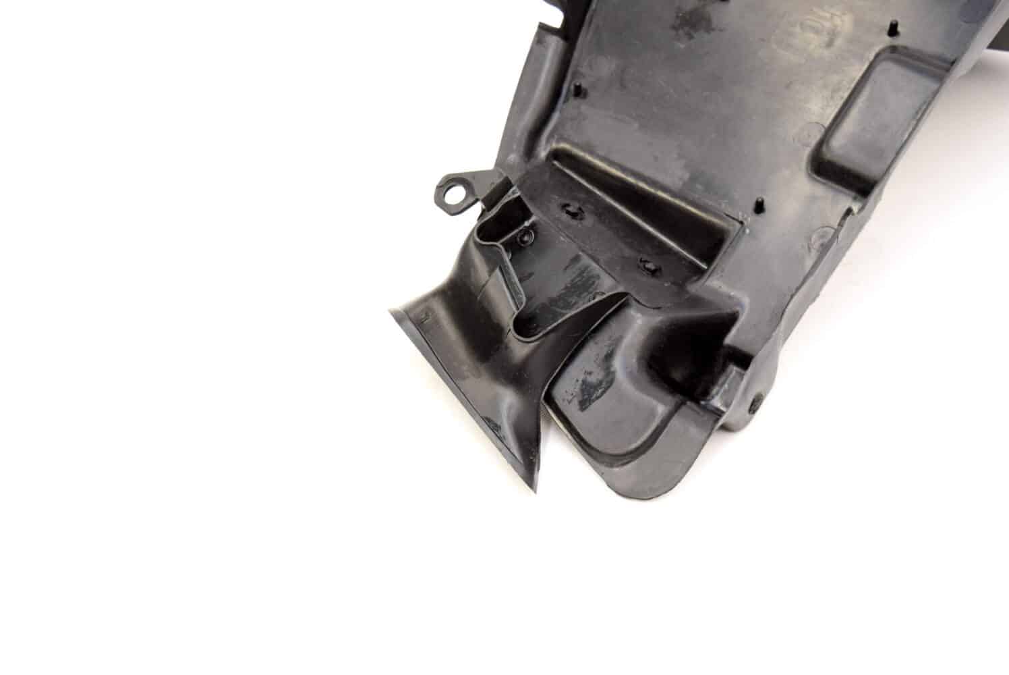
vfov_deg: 28.1
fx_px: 1346
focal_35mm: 48
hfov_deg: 41.1
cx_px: 504
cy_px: 338
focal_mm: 32
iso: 400
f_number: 5
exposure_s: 1/100
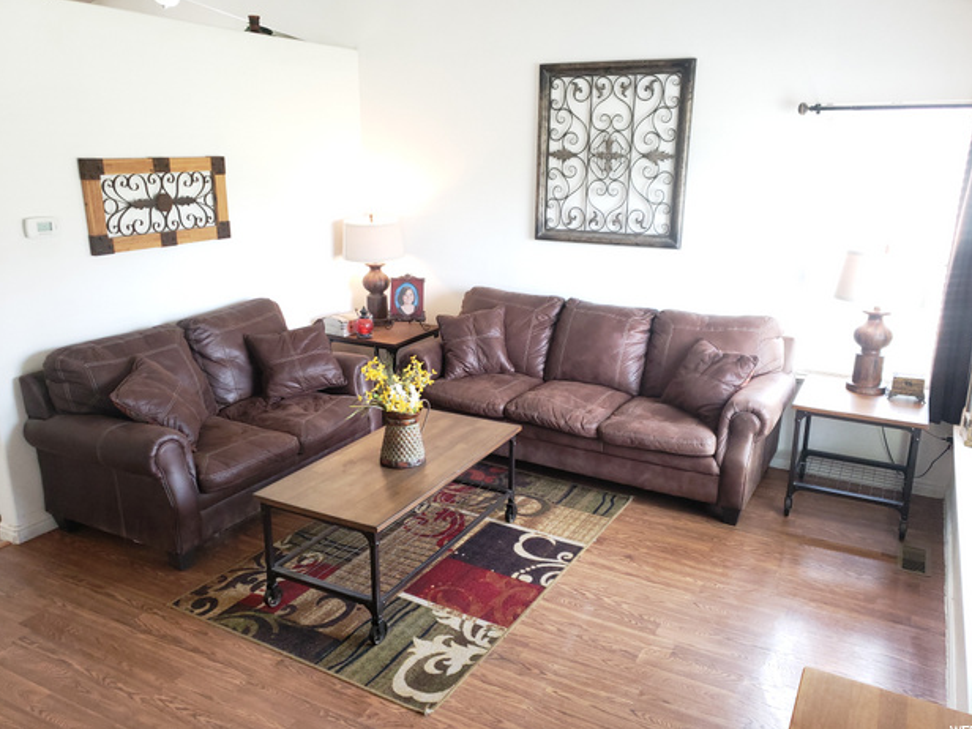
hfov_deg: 65.3
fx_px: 758
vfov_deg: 51.4
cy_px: 358
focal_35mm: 27
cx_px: 495
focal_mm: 4.3
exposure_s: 1/60
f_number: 1.5
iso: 200
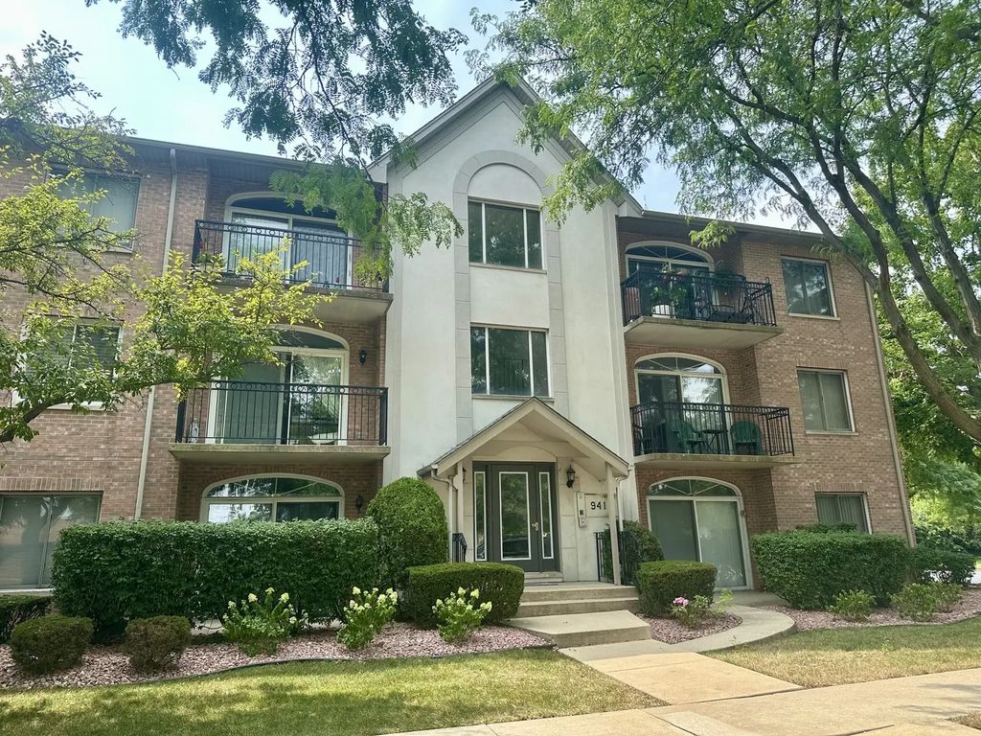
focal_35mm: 24
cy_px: 368
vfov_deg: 56.8
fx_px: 680
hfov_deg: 71.6
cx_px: 490
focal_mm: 6.86
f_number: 1.78
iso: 80
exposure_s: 1/1212
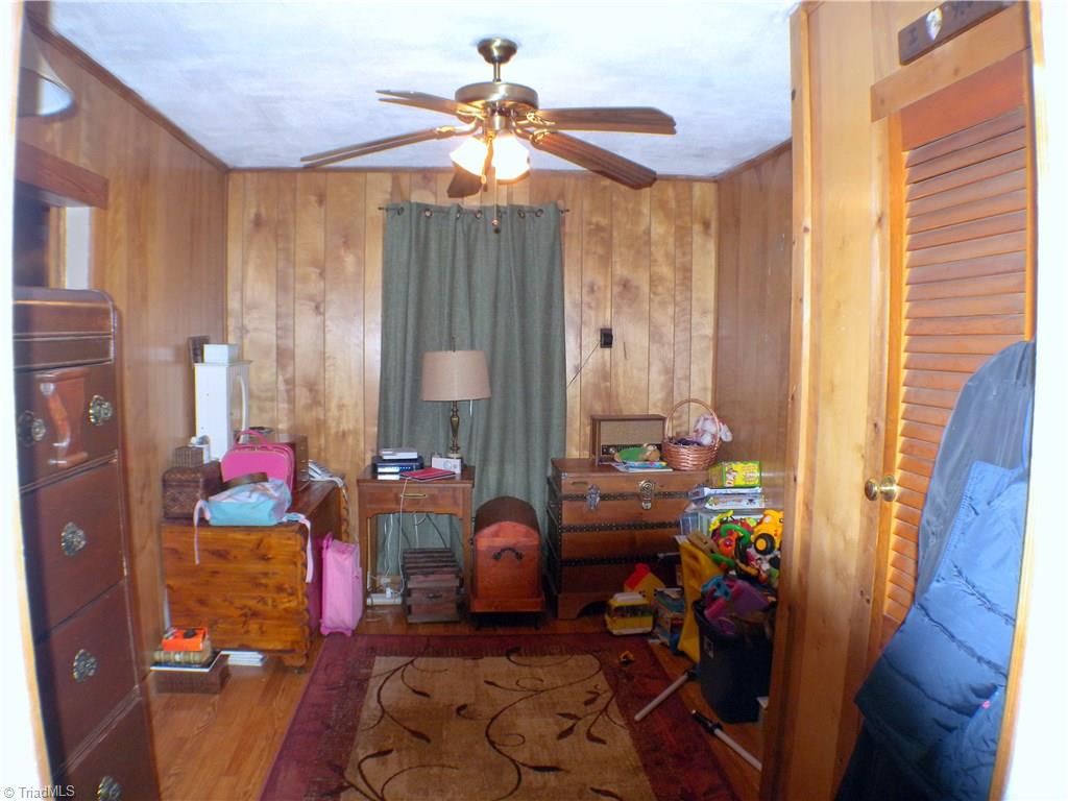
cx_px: 534
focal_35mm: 34
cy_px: 400
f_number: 3
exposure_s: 1/60
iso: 218
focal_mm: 7.3
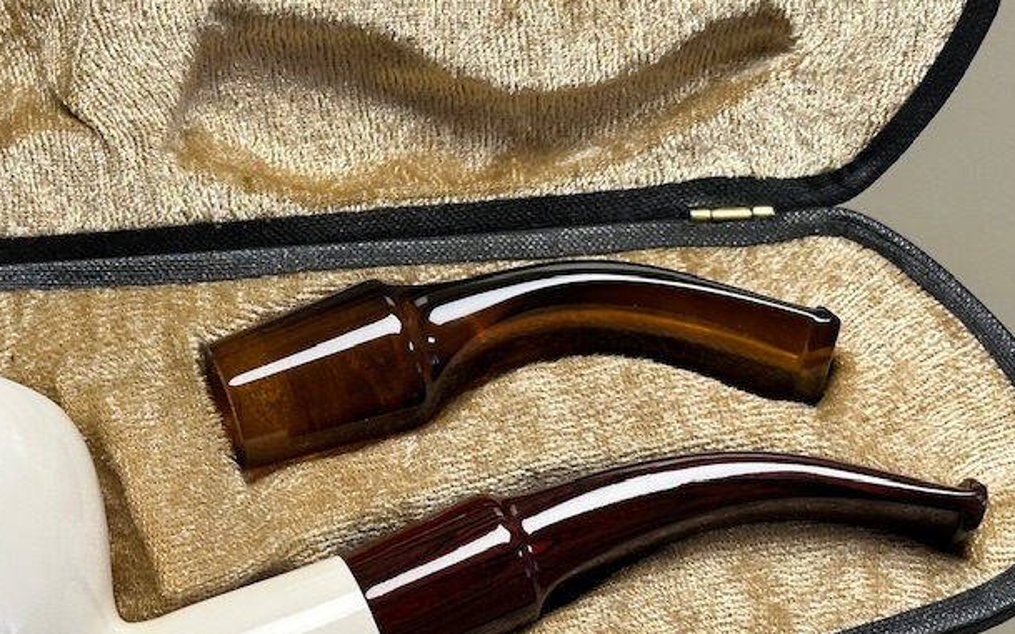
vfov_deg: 12.2
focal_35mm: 107
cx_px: 365
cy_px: 339
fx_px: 2958
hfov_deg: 19.4
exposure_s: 1/121
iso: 80
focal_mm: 6.86
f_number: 1.78
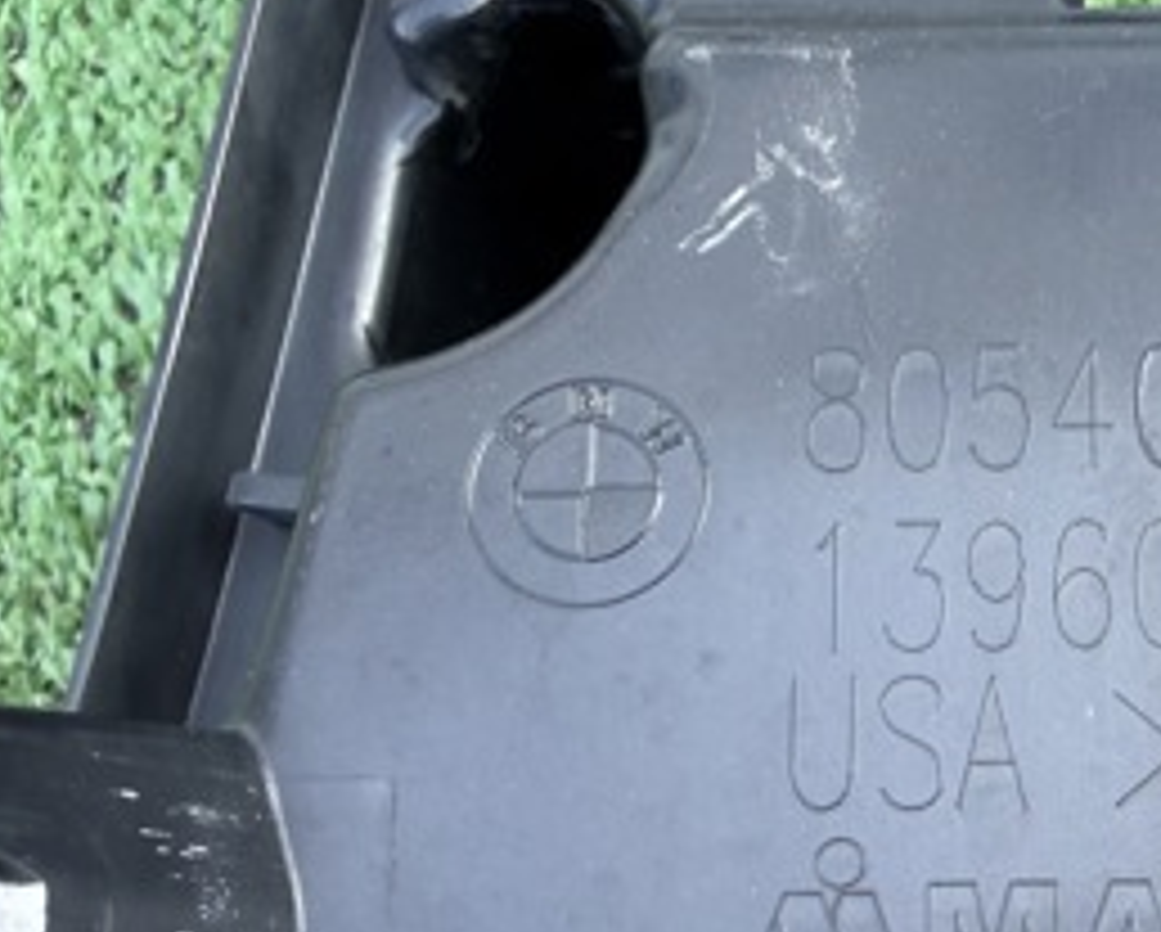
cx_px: 1256
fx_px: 1995
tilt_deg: -73.3
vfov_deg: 26.0
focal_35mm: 58
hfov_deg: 29.5
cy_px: 678
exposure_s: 1/121
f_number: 2.2
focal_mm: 2.22
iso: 80
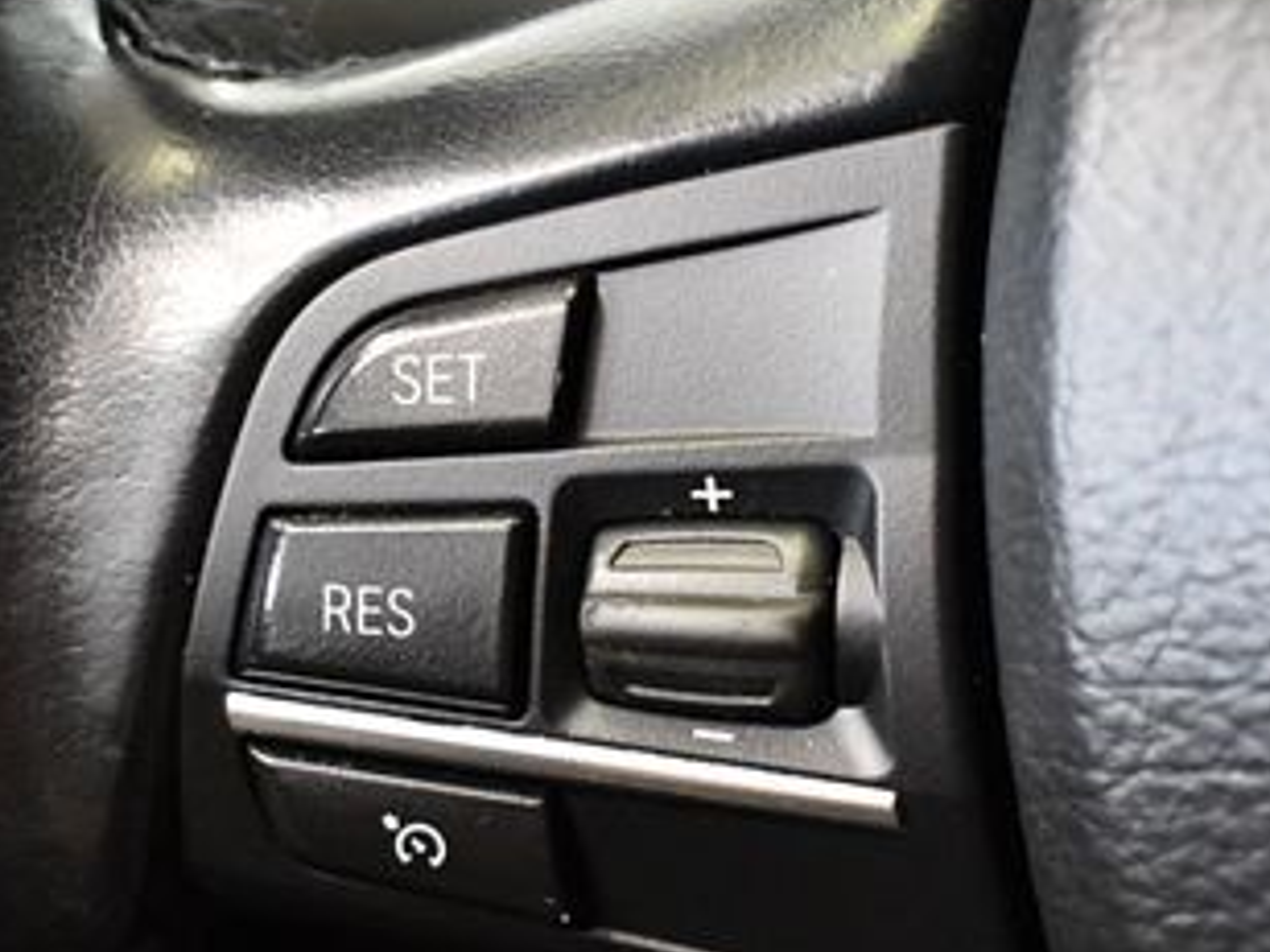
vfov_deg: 17.1
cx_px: 610
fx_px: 3155
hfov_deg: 22.8
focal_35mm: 86
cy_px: 618
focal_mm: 29
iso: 5600
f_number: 4.2
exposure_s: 1/60
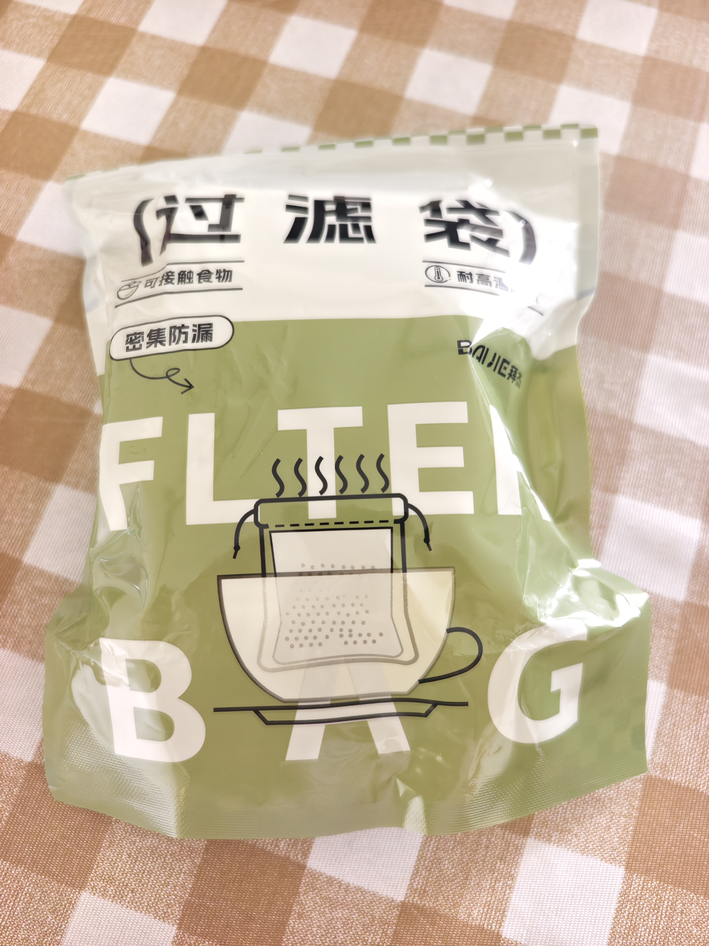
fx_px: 628
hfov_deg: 58.9
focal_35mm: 23
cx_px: 354
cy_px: 473
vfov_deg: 73.9
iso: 1056
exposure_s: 1/100
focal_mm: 8.67
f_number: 1.75
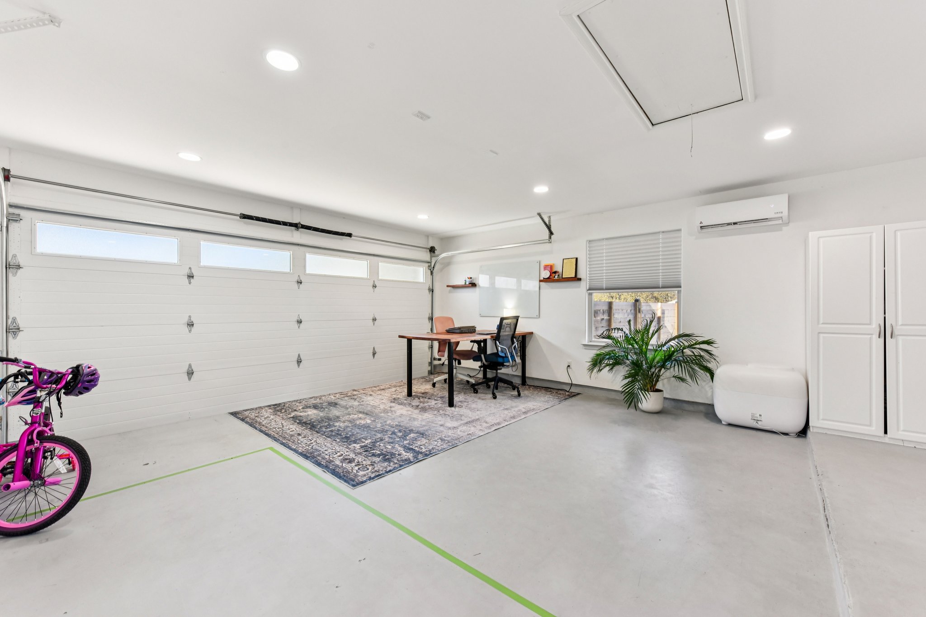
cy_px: 308
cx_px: 463
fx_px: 360
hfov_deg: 104.3
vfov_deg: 81.2
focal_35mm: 14
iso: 800
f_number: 8
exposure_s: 1/50
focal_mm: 14
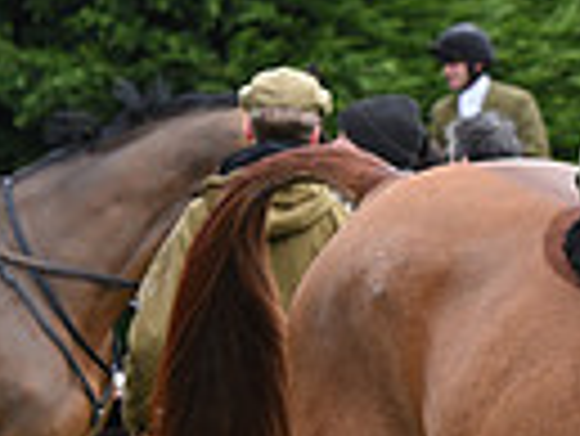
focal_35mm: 538
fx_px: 9023
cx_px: 1102
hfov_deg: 3.7
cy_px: 351
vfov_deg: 2.8
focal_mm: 125
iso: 1100
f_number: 5.6
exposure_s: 1/500
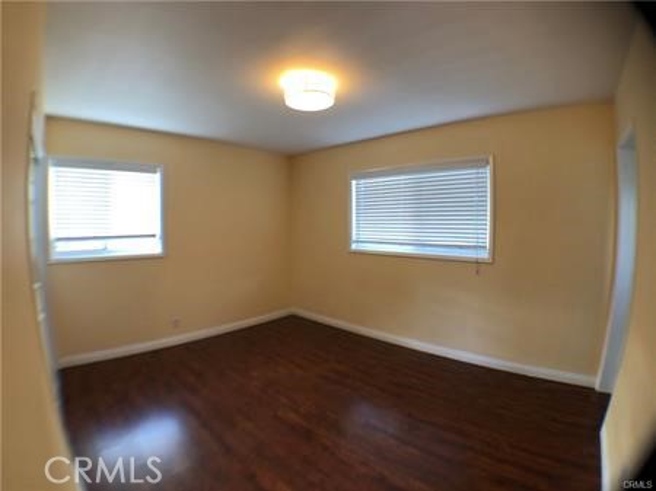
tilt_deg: -3.8
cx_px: 328
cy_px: 246
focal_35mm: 28
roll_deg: -0.3
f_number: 1.8
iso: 40
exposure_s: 1/17
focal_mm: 3.99
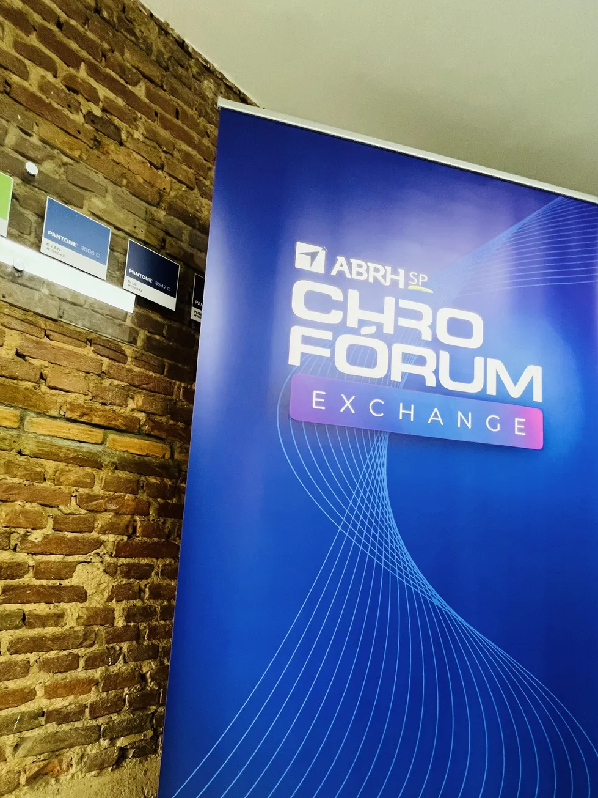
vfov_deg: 88.5
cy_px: 516
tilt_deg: +3.0
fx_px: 392
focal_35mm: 17
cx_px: 312
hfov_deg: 74.7
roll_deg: -3.7
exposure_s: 1/60
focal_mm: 1.57
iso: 250
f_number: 1.8
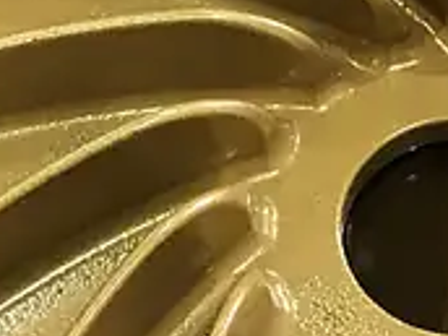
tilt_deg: -65.7
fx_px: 2317
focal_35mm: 179
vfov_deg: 8.2
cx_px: 378
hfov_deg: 11.0
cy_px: 361
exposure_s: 1/15
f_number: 1.8
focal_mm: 3.99
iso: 40
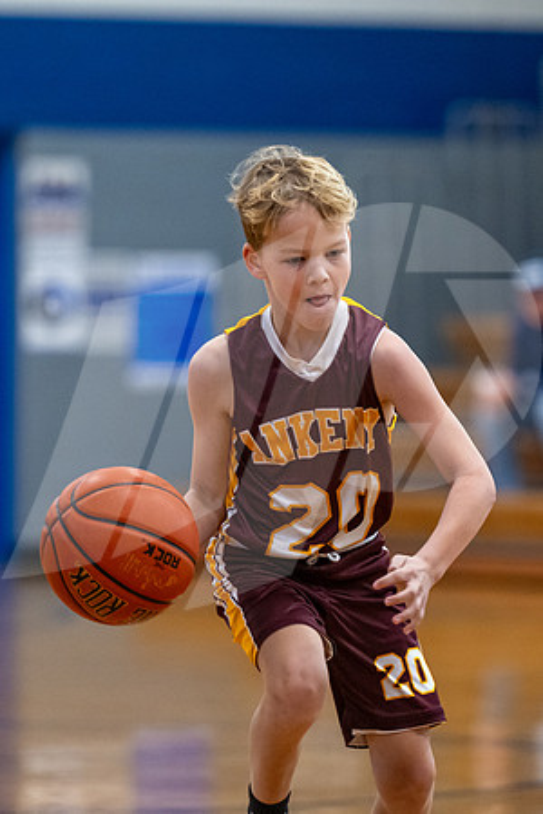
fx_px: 6574
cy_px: 386
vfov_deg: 7.1
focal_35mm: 291
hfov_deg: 4.7
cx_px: 269
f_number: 2.8
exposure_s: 1/800
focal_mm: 180
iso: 3200
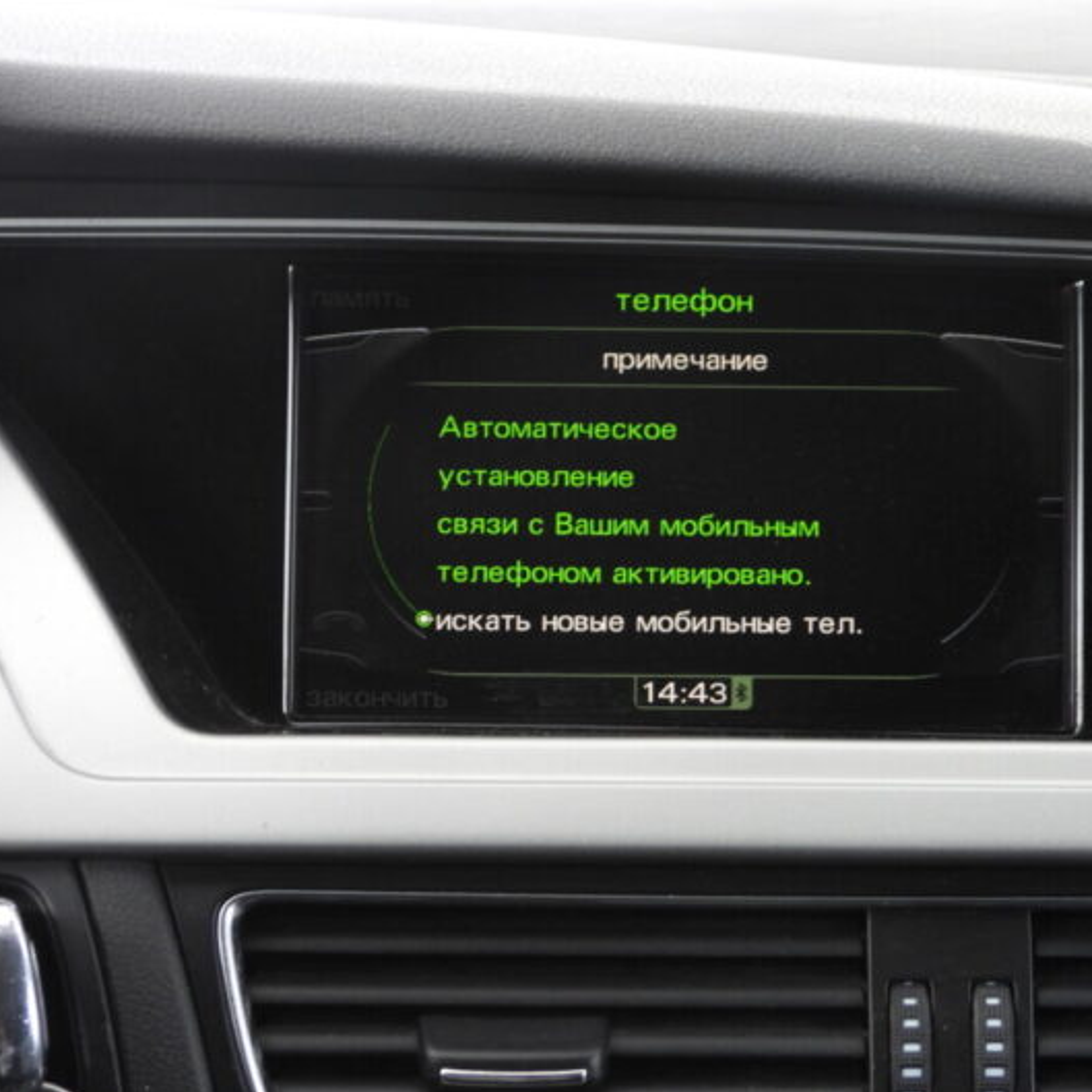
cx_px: 654
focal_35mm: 125
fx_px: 4461
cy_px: 547
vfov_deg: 14.0
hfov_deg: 13.9
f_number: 4
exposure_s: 1/60
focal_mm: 18.9
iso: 250
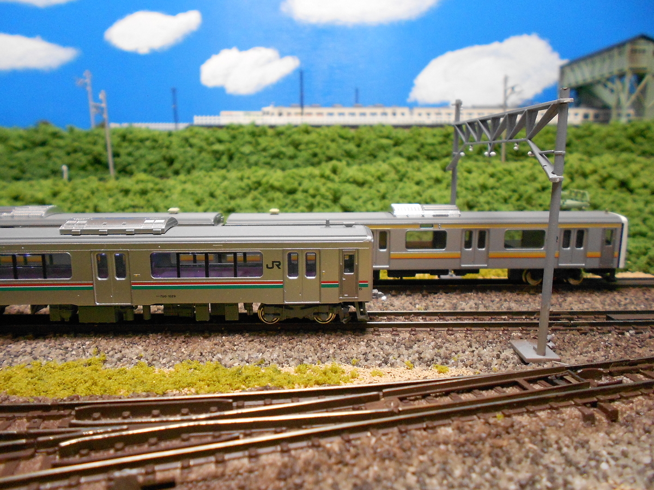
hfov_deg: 67.3
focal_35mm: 26
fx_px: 491
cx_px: 327
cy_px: 245
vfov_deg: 53.1
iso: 400
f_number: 3.2
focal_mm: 4.6
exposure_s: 1/100
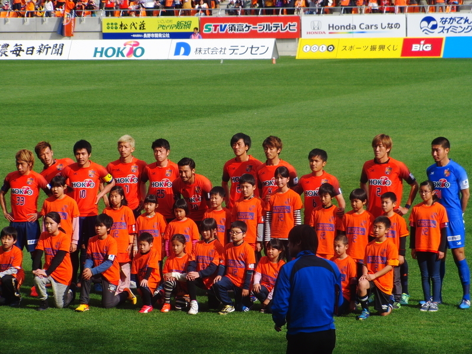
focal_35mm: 175
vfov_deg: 8.5
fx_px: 2386
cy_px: 177
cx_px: 236
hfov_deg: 11.3
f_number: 4.8
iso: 100
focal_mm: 30.1
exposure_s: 1/400
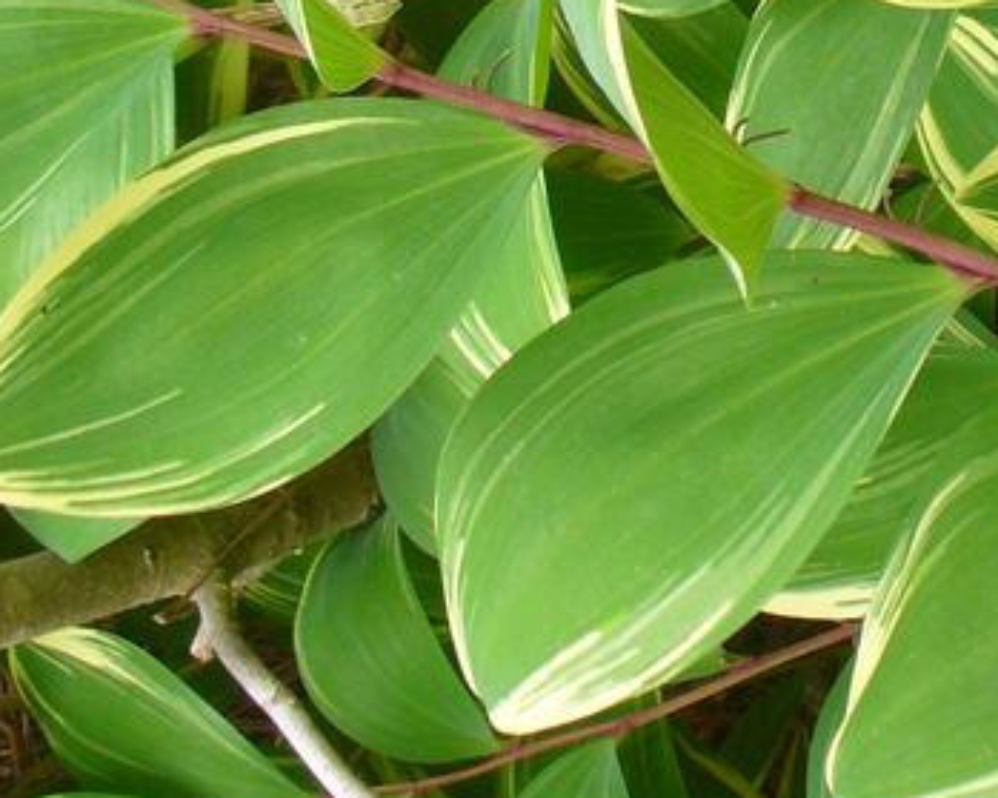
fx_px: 3130
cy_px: -212
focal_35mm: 106
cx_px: 978
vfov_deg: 14.0
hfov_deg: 17.7
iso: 80
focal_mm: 6.1
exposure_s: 1/80
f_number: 2.8
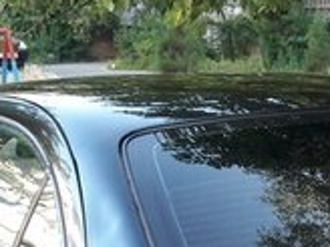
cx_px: 324
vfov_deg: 11.9
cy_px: 475
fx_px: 1077
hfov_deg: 17.1
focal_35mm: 113
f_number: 1.9
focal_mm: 3.7
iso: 64
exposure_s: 1/50
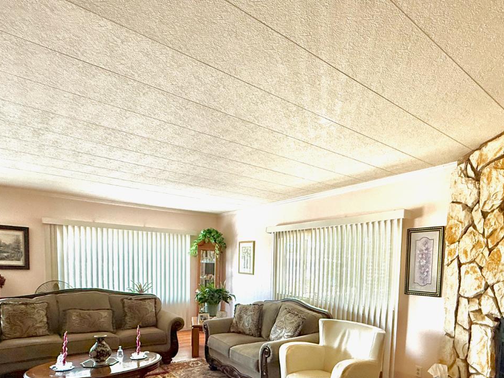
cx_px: 292
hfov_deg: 75.8
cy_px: 288
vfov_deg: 57.6
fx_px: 320
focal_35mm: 22
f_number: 2.2
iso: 320
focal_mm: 2.22
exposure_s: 1/120
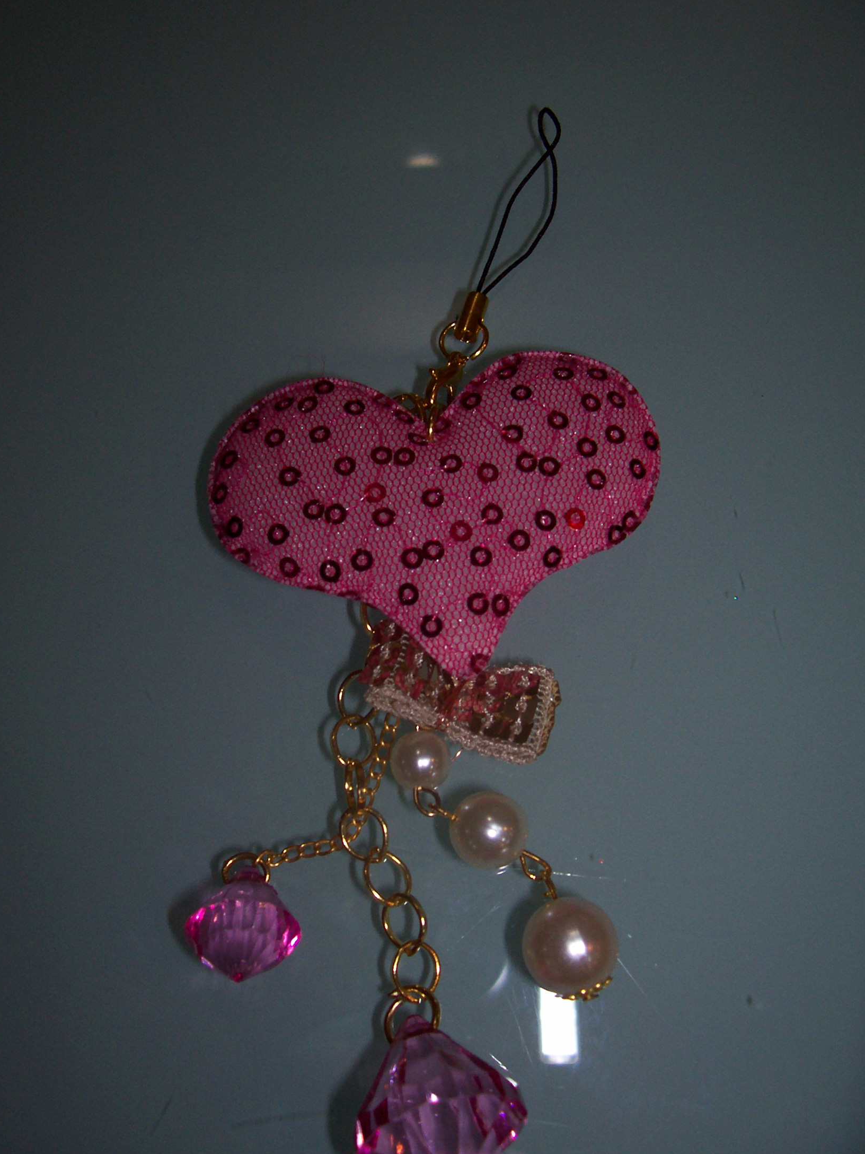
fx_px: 1199
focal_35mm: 36
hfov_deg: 39.6
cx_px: 410
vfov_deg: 51.4
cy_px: 574
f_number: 2.7
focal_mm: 5.6
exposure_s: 1/64
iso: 80
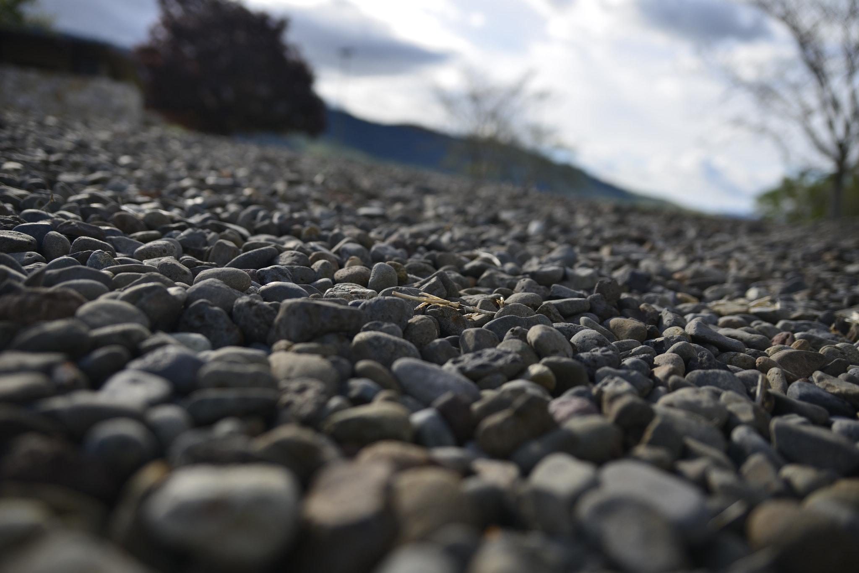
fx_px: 740
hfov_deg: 60.3
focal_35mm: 31
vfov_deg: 42.4
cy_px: 286
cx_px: 430
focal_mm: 31
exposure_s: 1/1250
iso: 100
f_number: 2.8
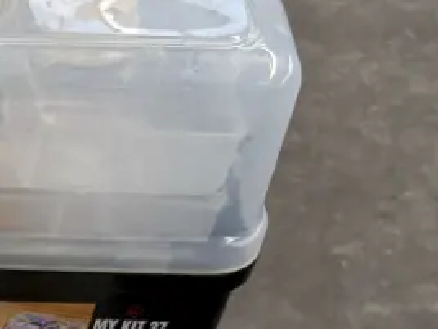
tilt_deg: -51.6
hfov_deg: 9.4
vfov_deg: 7.2
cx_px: -628
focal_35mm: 186
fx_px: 2353
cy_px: 969
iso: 32
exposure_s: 1/126
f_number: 1.6
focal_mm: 5.96
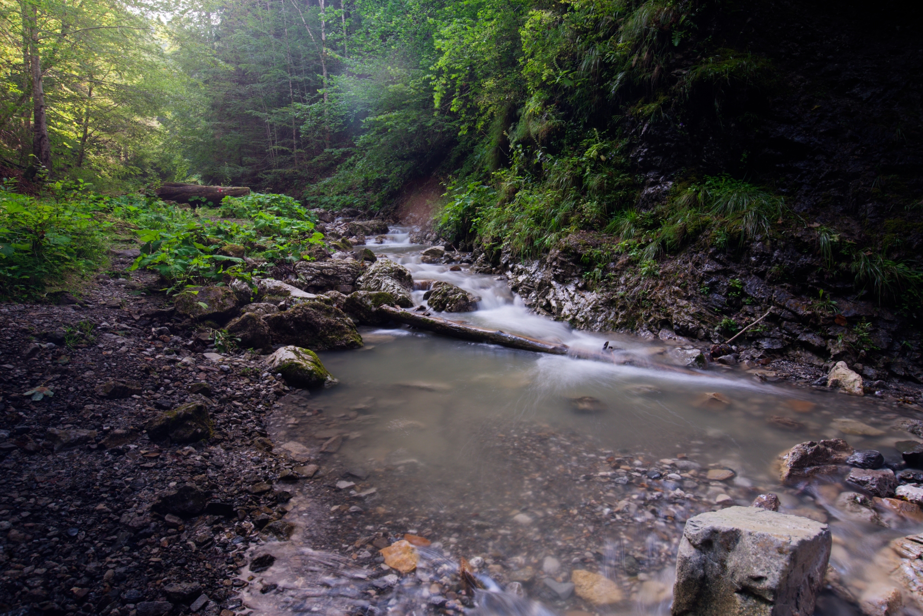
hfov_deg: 84.0
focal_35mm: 20
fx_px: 513
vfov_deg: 62.0
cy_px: 308
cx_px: 462
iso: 200
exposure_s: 2
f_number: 8
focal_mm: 20
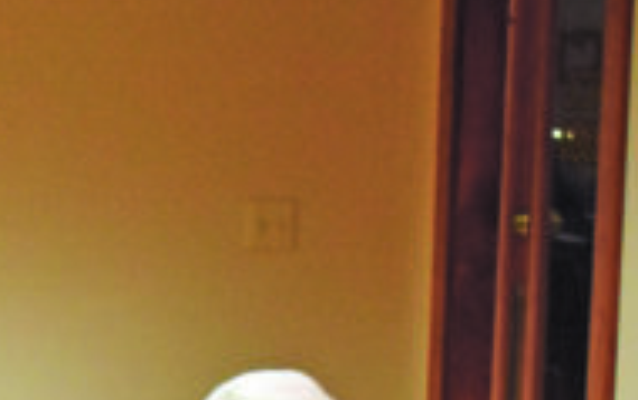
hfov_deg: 11.4
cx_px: -373
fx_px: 3045
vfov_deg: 7.4
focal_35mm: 175
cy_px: 545
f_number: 4.2
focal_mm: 29
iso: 1400
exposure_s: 1/50
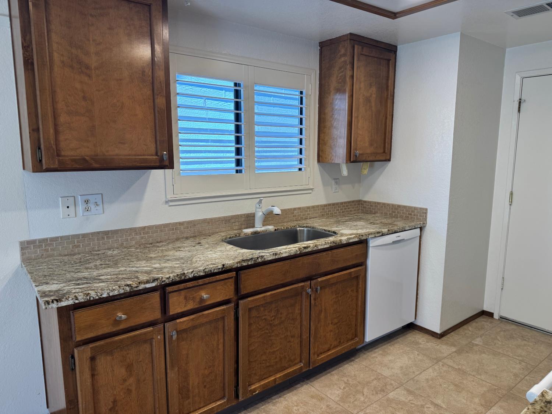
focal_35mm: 24
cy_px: 207
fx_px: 383
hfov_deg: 71.6
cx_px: 276
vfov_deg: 56.8
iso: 100
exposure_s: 1/169
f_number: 1.78
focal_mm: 6.76
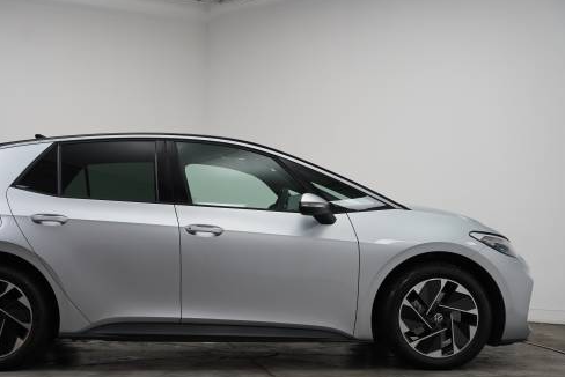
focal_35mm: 55
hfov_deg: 36.0
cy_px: 242
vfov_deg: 24.5
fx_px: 866
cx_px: 220
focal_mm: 42.1
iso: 1000
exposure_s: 1/160
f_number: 4
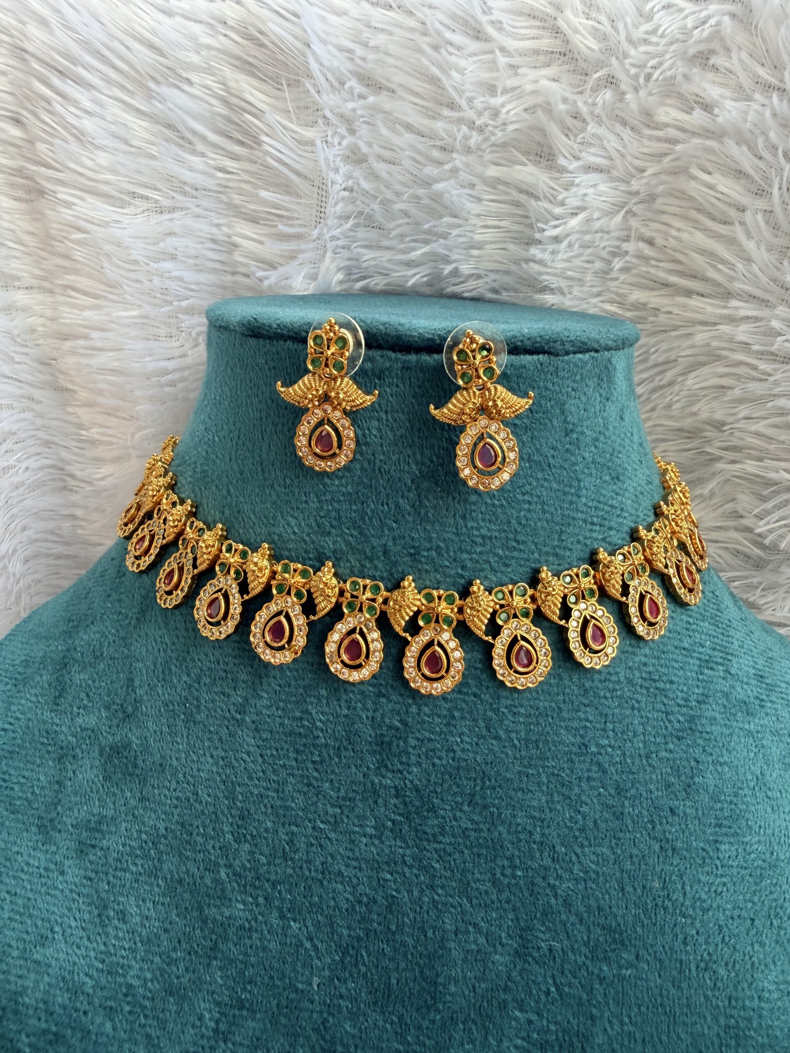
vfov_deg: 71.6
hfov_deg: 56.8
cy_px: 526
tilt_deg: -31.3
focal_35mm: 24
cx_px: 395
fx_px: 730
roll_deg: +0.2
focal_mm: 2.22
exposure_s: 1/121
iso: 160
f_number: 2.2
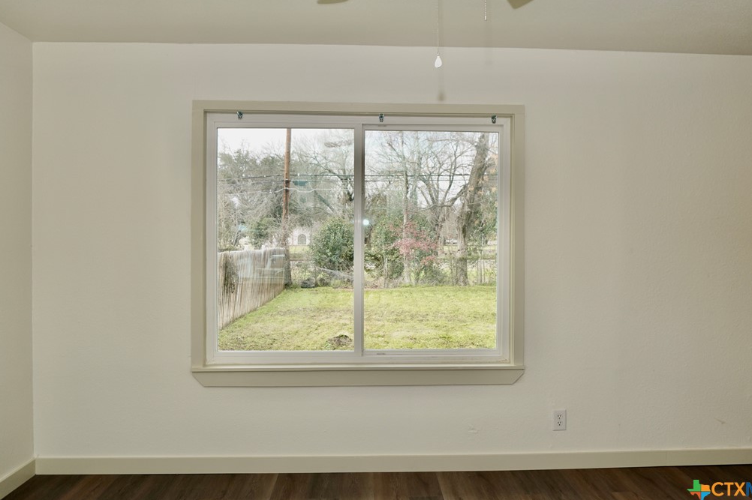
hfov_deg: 69.4
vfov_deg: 49.5
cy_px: 246
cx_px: 390
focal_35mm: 26
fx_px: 543
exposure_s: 1/160
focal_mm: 16
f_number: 4
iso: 200
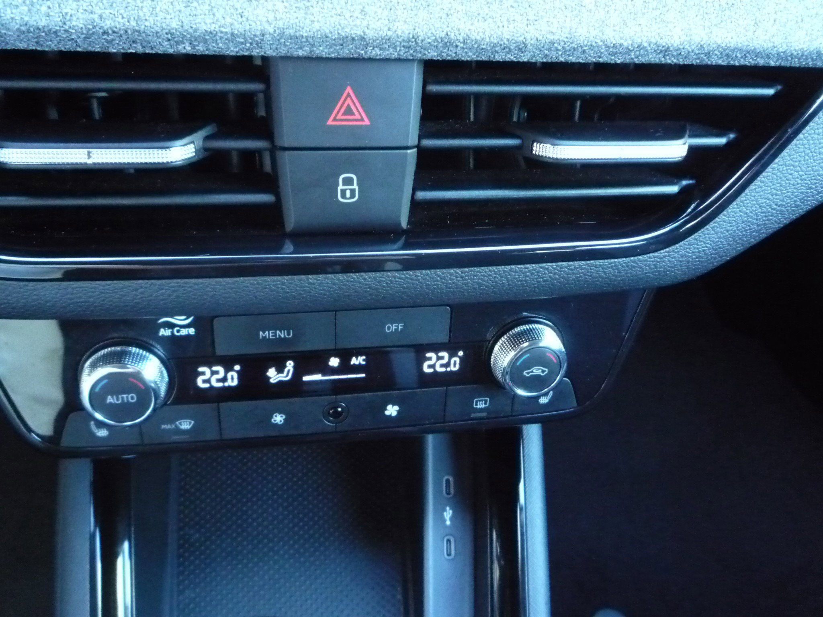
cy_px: 308
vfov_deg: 46.8
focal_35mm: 30
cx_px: 412
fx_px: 713
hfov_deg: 60.0
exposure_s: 1/15
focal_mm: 5.2
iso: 800
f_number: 3.3
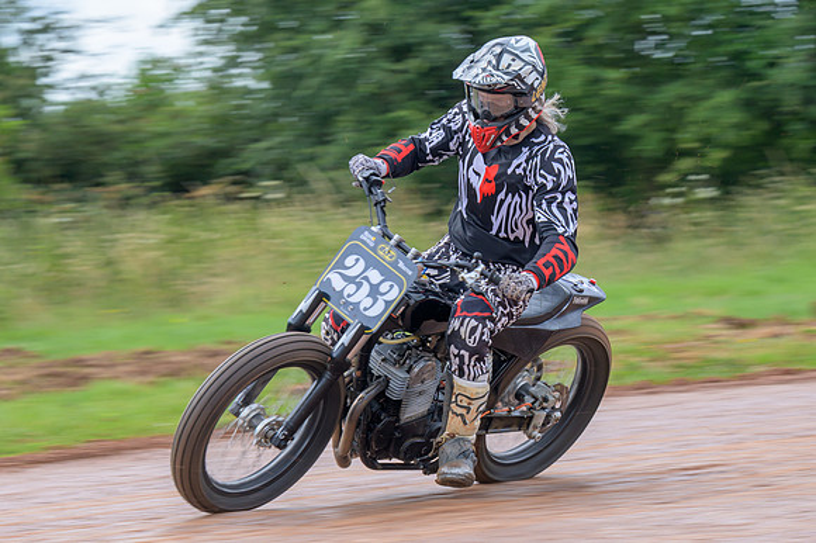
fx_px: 5241
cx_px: 282
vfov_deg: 5.9
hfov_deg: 8.9
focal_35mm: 231
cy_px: 289
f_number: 8
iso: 180
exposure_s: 1/160
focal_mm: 110
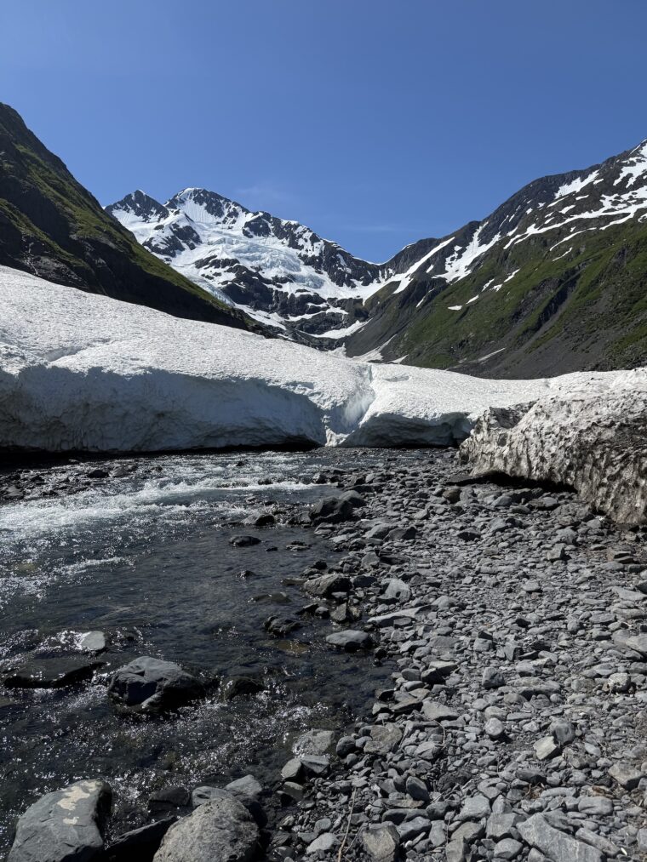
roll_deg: +1.1
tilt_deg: +0.9
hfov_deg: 56.8
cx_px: 324
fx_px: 598
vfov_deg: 71.6
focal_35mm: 24
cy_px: 431
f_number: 1.78
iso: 80
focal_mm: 6.76
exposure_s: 1/6711
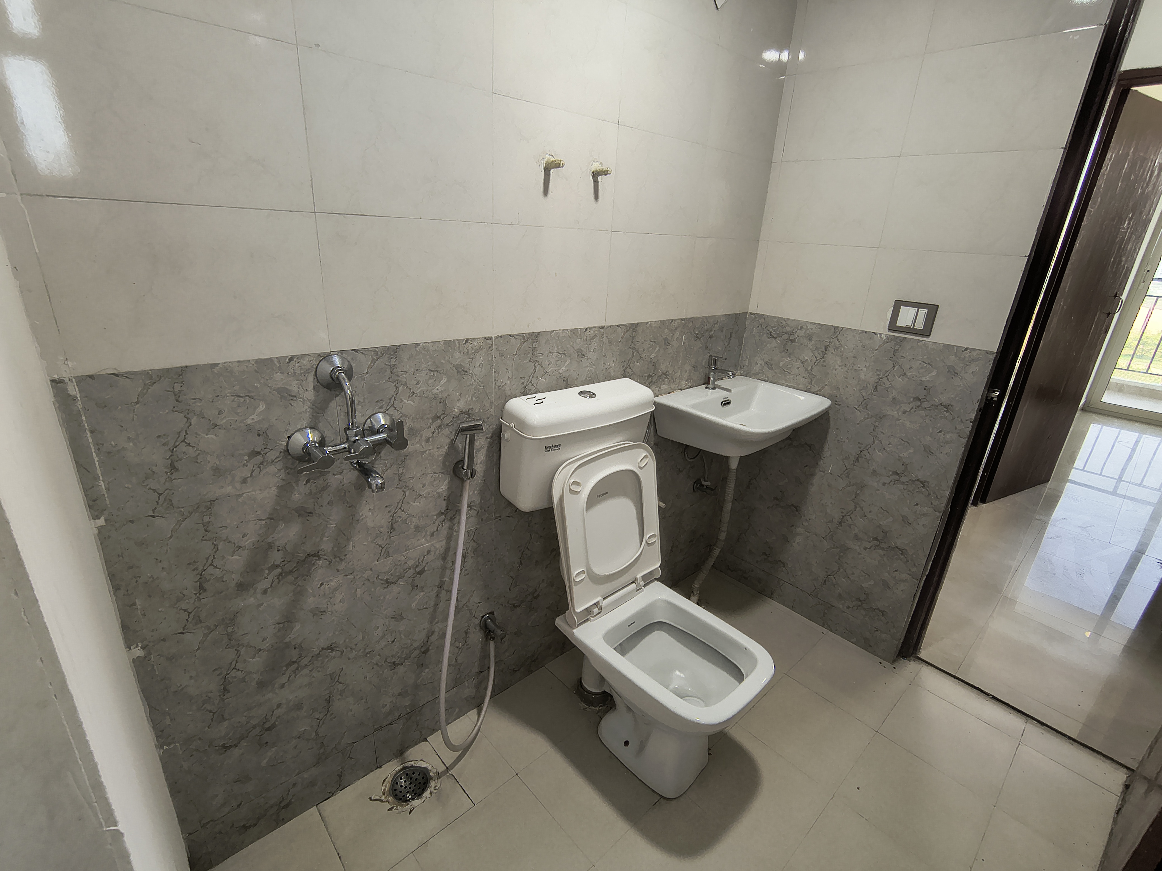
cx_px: 581
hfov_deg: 110.5
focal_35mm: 12
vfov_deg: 94.5
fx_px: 403
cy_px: 436
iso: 247
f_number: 2.2
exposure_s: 1/50
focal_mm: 2.13
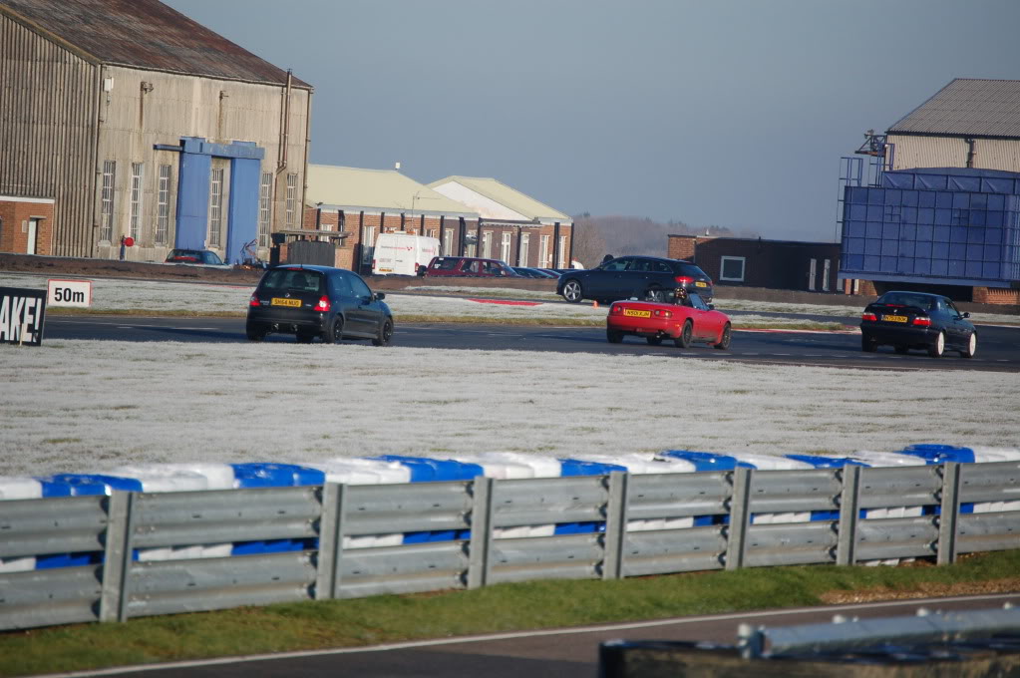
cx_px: 510
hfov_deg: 6.9
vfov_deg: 4.6
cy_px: 339
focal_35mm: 300
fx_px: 8492
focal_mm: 200
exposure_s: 1/2000
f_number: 5.6
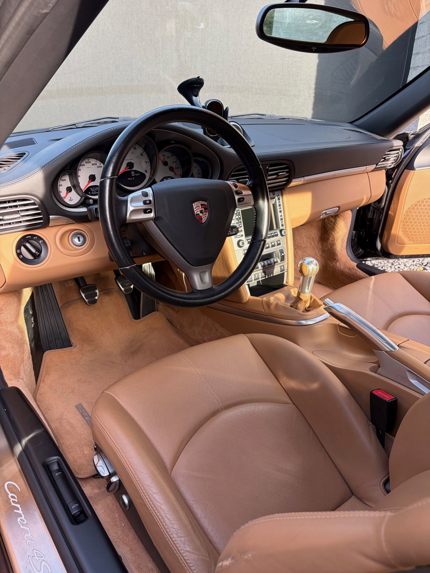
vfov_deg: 67.3
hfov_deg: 53.1
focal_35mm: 26
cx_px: 215
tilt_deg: -22.2
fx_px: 431
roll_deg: -1.4
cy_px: 286
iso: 80
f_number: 1.6
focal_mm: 5.96
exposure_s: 1/186
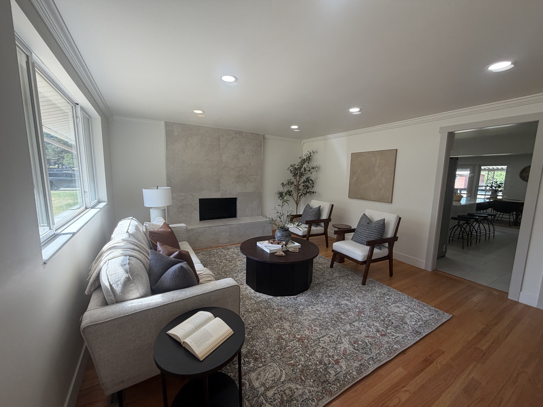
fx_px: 220
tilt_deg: -6.2
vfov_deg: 85.7
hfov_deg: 102.1
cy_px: 204
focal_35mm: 14
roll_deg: -2.5
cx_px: 272
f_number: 2.2
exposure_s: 1/121
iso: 50
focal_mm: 2.22
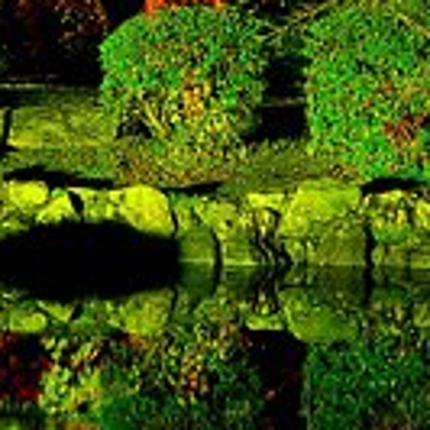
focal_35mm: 157
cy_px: 178
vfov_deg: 11.1
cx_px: 48
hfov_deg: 11.1
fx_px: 2206
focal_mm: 32
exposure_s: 15
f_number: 14
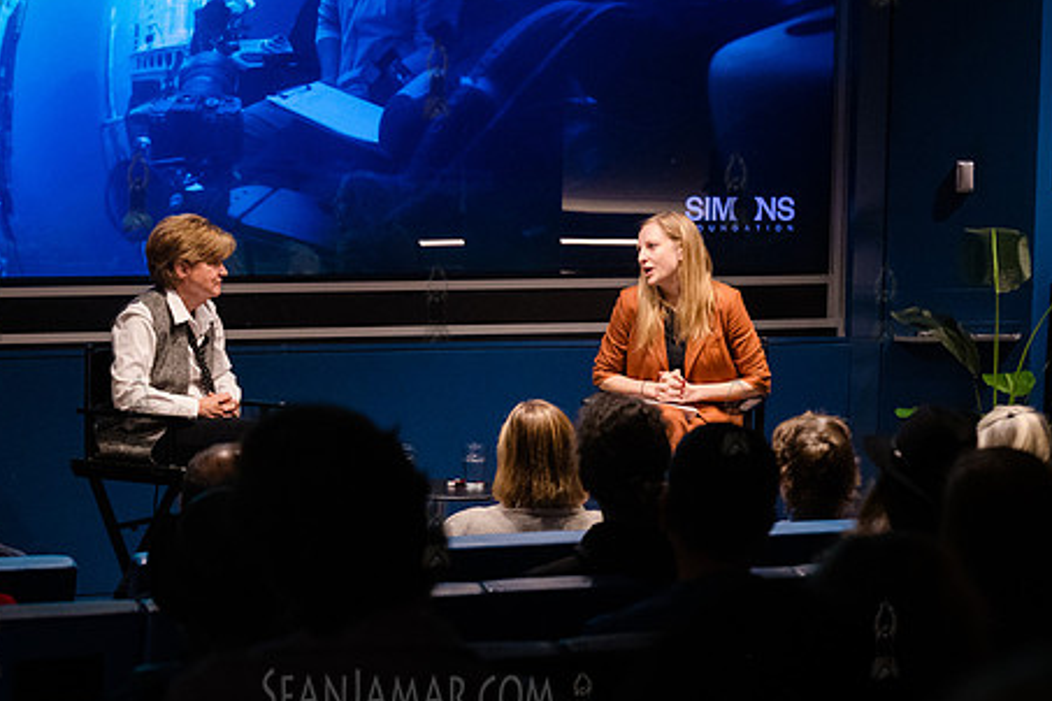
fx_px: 2980
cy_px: 302
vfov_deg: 13.4
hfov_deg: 20.0
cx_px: 443
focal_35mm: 102
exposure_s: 1/160
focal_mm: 78
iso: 8000
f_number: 4
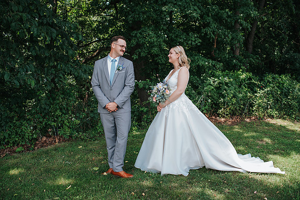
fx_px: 292
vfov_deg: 37.9
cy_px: 100
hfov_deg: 54.4
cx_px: 150
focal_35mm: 35
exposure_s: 1/200
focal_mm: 35
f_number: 2.8
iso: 100
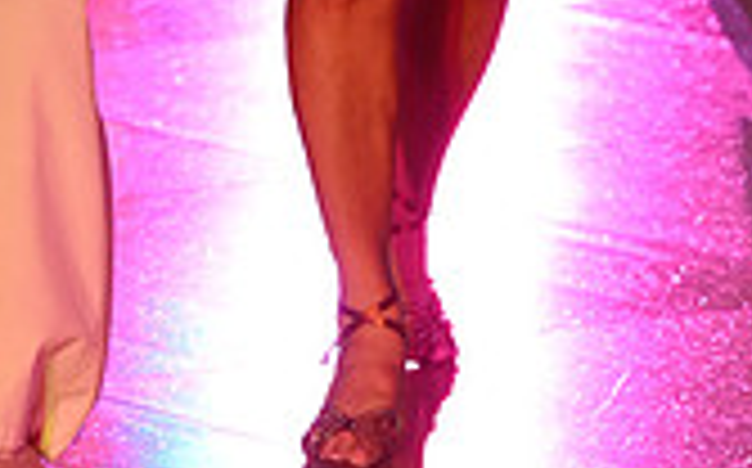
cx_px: 218
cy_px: -554
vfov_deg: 3.0
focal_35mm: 432
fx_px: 8845
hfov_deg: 4.9
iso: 2000
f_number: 5
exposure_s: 1/200
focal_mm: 122
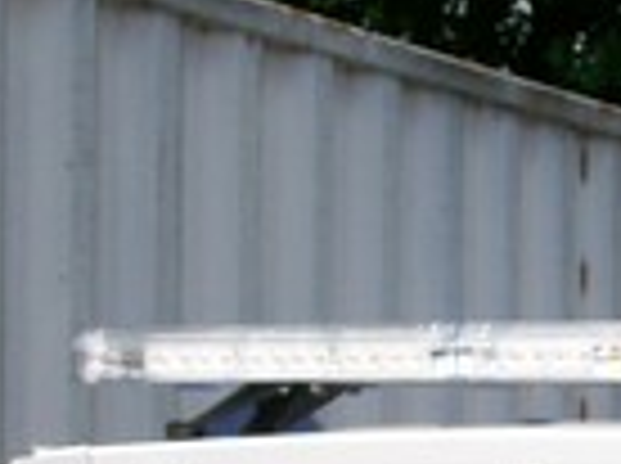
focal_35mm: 203
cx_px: 562
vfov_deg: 7.2
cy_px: 520
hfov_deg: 9.7
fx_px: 3635
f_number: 3.8
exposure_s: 1/766
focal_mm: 11.6
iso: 80
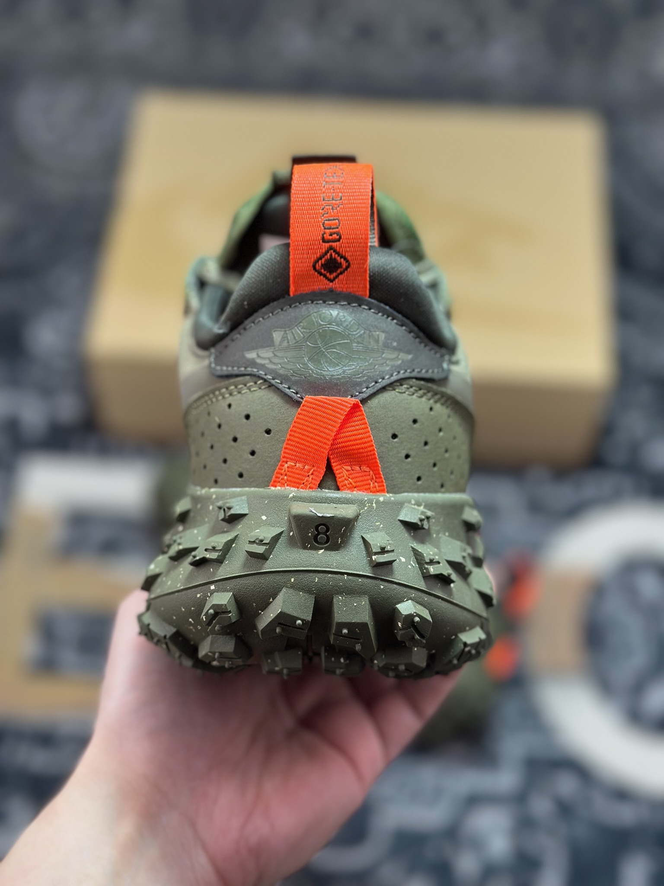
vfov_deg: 39.7
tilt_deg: -56.9
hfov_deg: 30.3
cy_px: 443
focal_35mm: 48
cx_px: 332
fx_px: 1228
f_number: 1.78
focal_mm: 6.86
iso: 80
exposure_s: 1/431
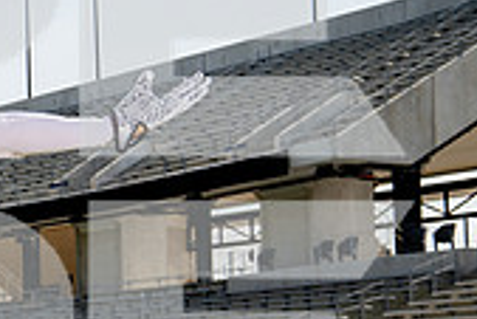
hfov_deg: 18.1
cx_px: -305
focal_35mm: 96
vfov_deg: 14.0
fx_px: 1273
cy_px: 351
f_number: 7.1
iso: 100
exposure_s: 1/250
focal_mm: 28
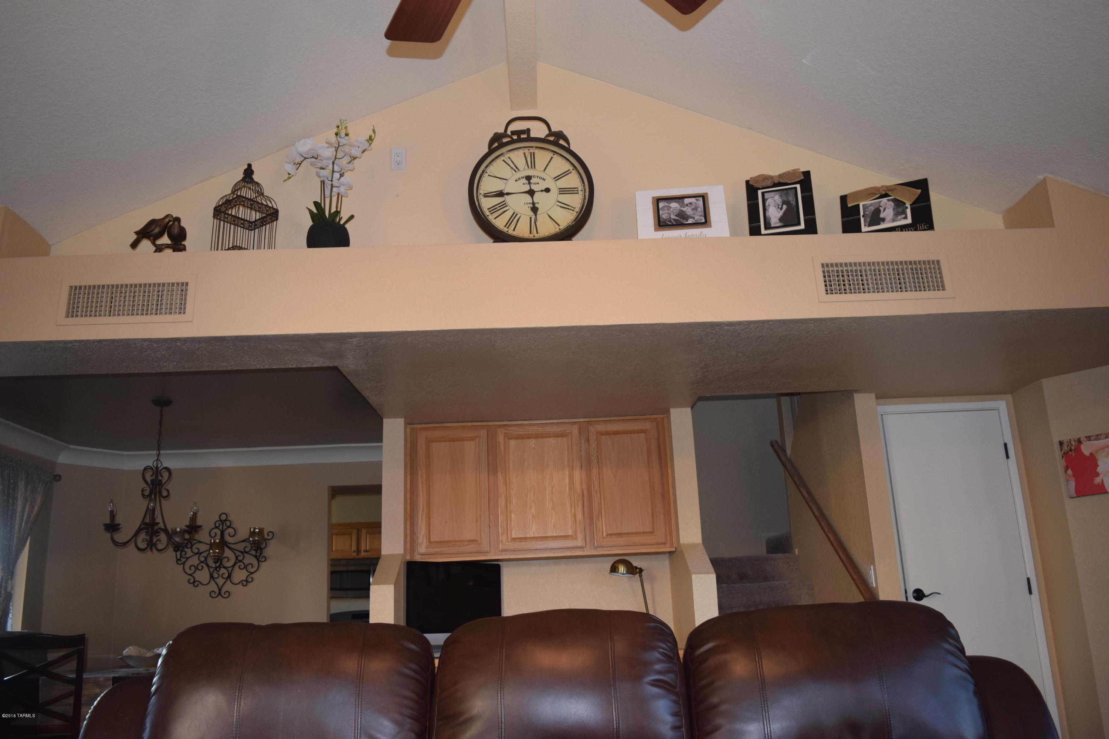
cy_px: 370
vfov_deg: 47.9
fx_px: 832
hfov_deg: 67.4
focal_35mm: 27
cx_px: 554
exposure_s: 1/60
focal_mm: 18
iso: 800
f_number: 4
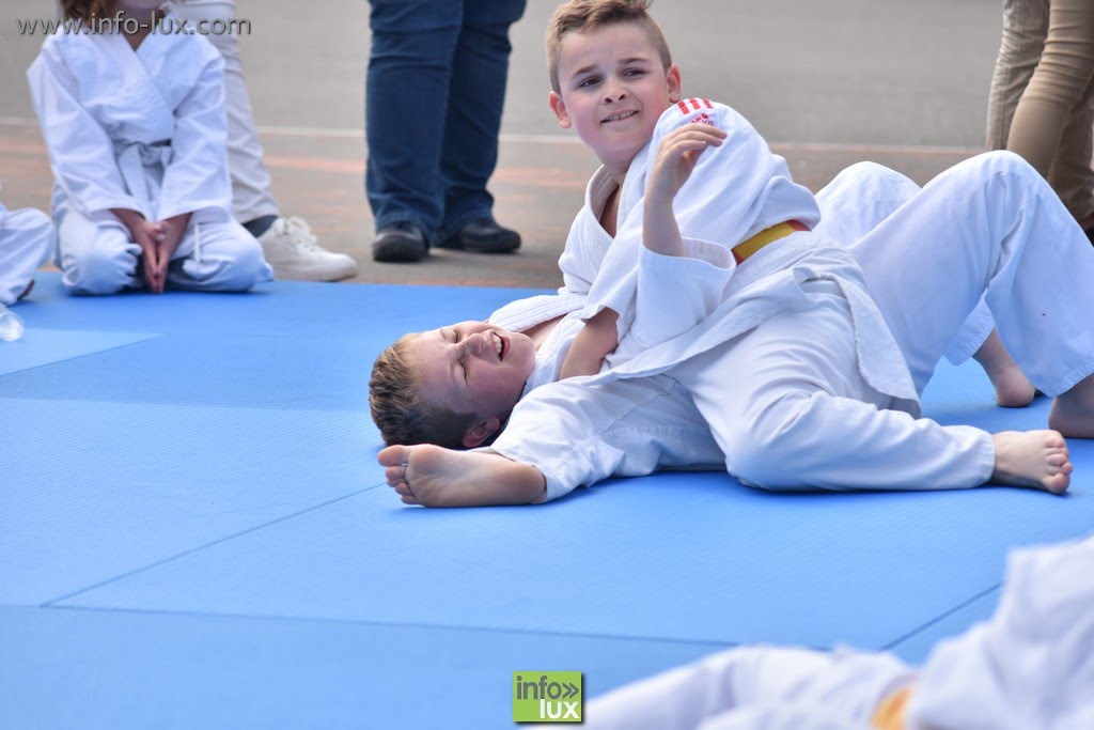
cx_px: 547
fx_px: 6154
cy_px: 365
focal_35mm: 202
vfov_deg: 6.8
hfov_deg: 10.2
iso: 100
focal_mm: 135
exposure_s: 1/500
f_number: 4.5
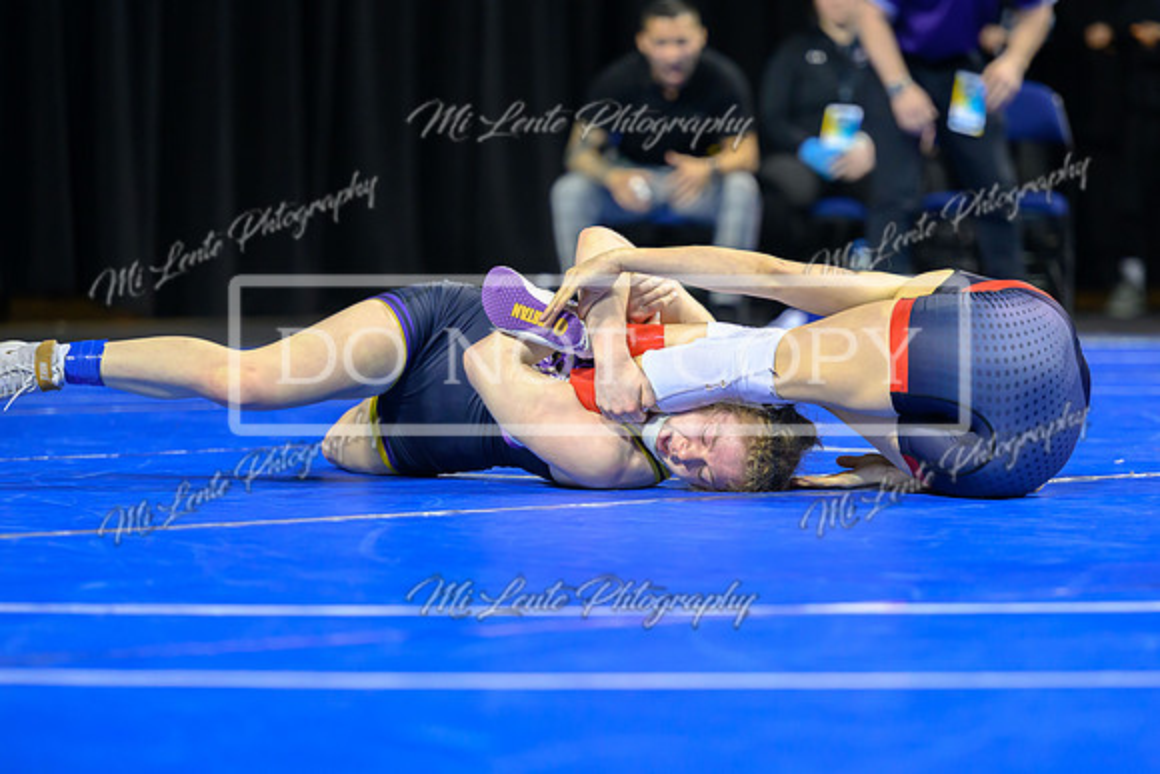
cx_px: 631
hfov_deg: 12.1
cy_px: 387
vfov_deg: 8.1
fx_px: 5464
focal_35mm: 170
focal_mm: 145
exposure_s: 1/800
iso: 3200
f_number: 2.8
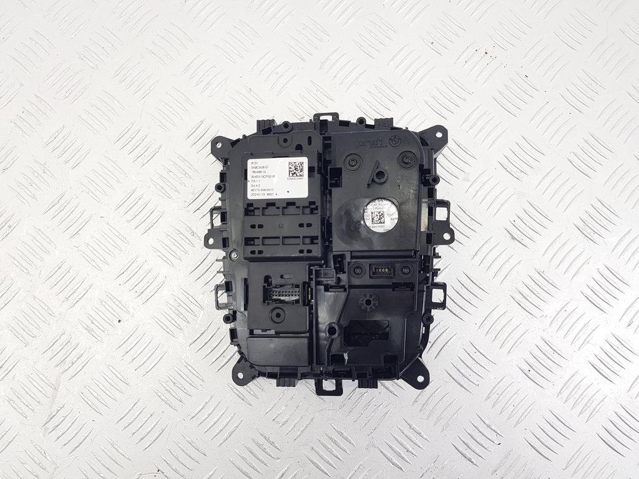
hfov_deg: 67.3
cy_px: 240
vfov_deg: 53.1
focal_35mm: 26
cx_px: 320
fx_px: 480
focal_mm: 4.2
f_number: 1.7
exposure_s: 1/100
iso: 80
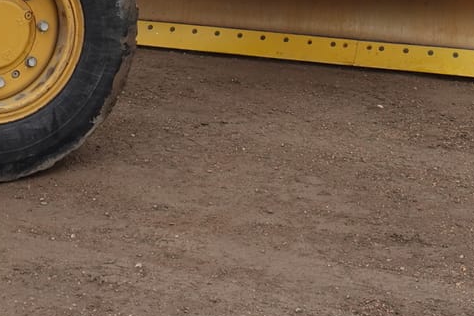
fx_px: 1066
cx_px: 280
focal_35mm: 81
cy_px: -113
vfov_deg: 15.9
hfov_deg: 25.0
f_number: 4
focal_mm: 9.4
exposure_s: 1/125
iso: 125
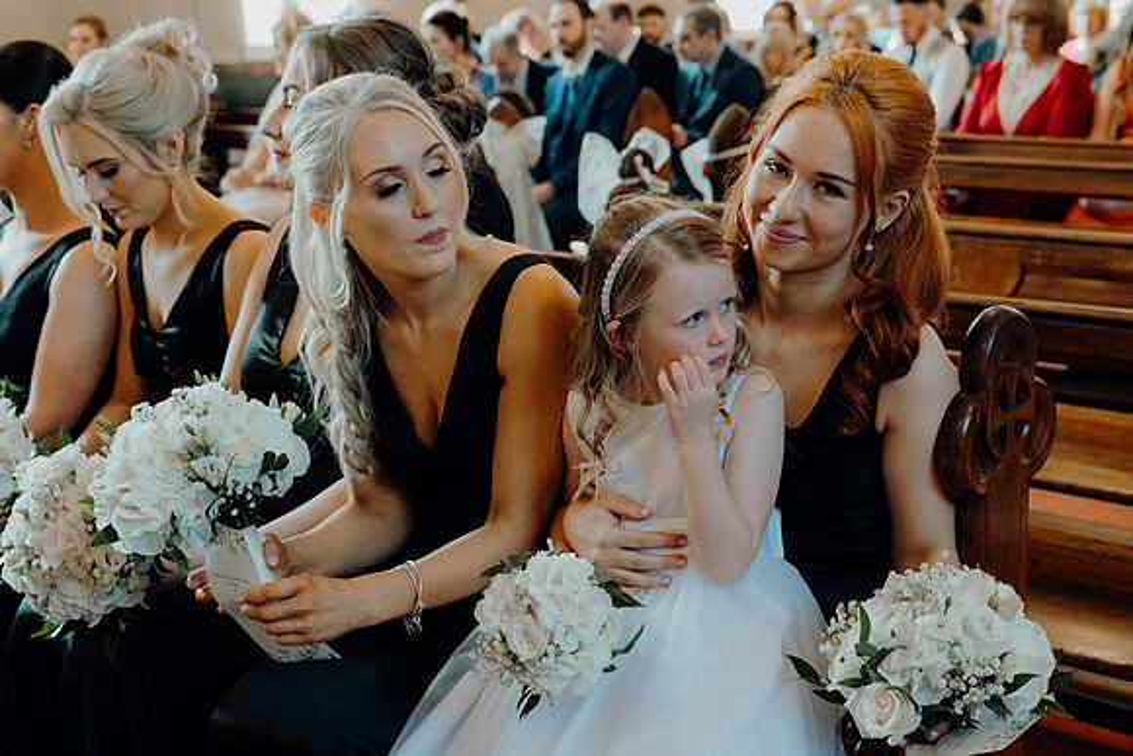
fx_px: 1732
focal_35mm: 55
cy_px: 378
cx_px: 566
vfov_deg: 24.6
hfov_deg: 36.2
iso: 3200
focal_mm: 37
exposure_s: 1/200
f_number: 3.5
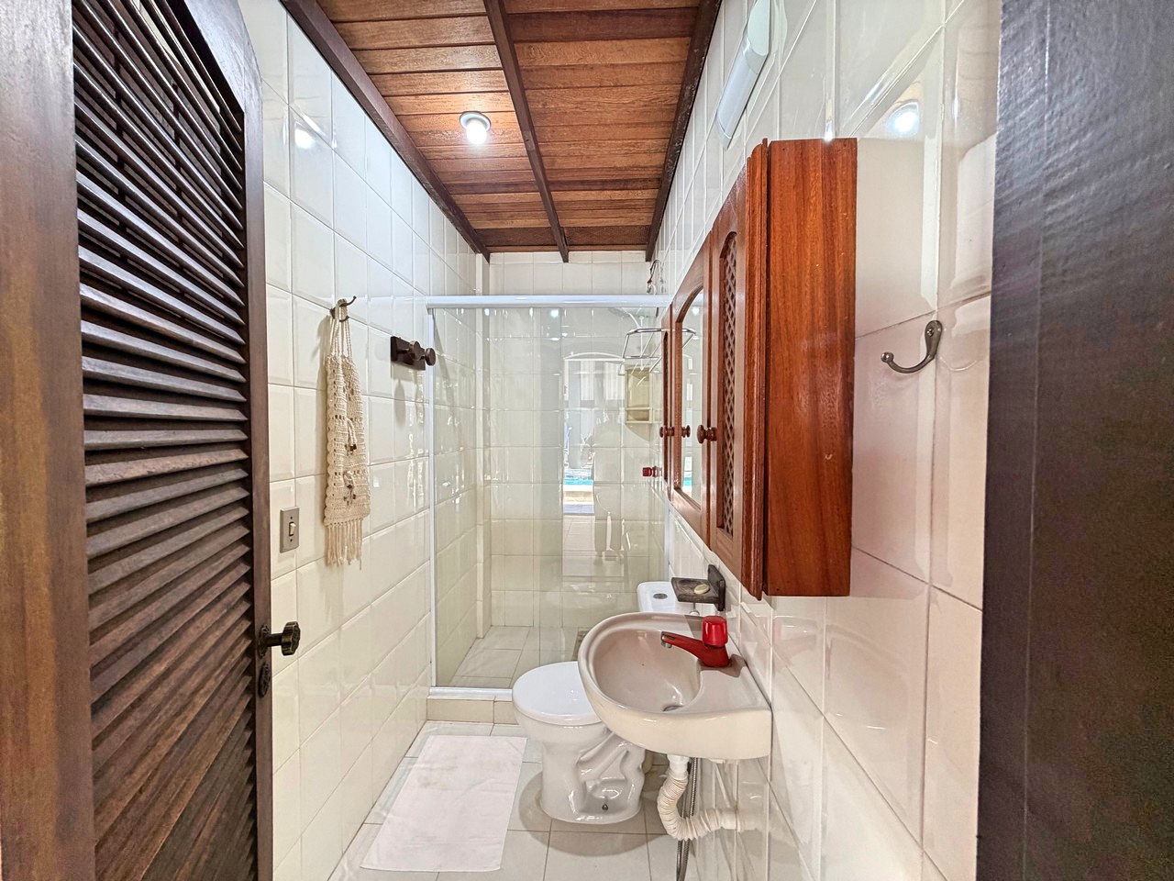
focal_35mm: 14
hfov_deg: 102.1
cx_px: 587
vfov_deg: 85.7
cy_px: 440
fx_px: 475
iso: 250
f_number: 2.2
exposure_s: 1/60
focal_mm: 2.22
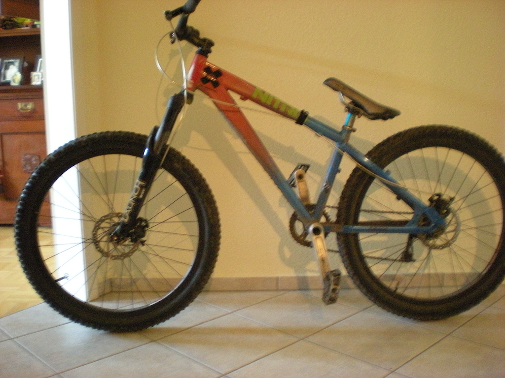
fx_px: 554
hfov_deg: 49.0
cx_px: 252
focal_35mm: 38
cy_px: 189
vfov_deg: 37.7
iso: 676
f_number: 3.1
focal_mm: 6.3
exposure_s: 1/8
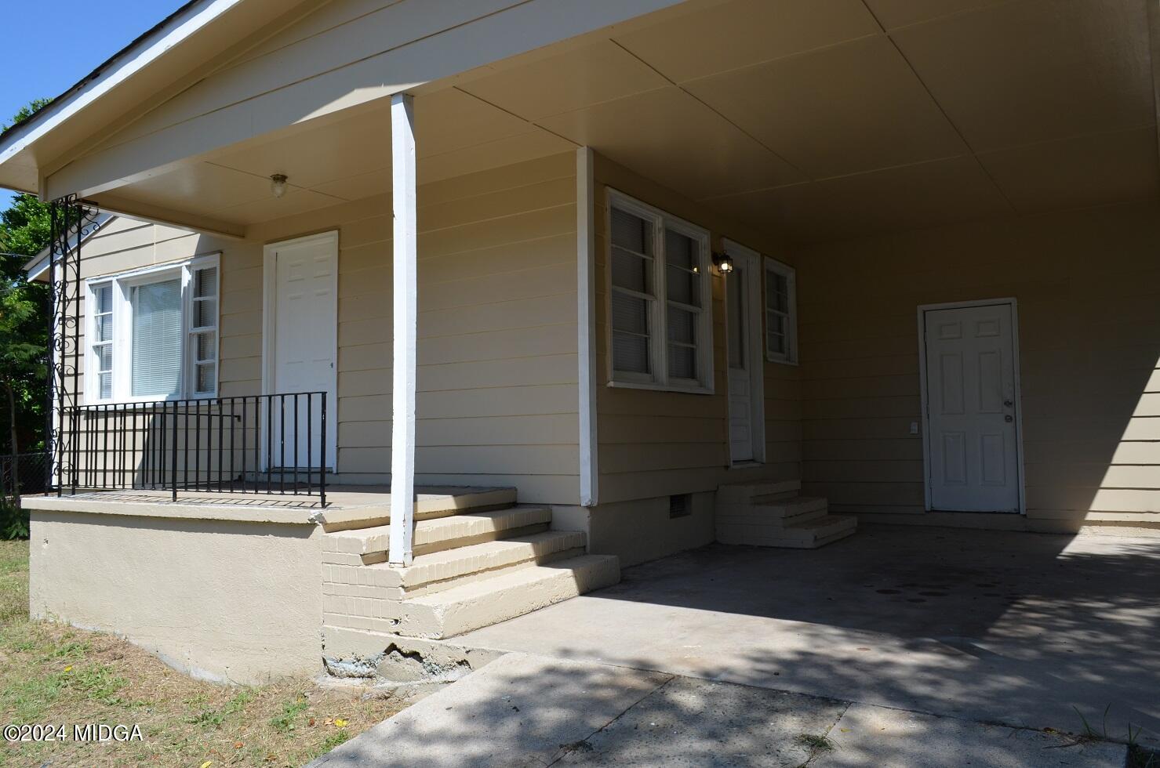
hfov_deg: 67.5
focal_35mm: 27
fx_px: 868
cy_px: 384
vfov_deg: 47.7
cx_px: 580
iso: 140
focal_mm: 18
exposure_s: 1/250
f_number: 8
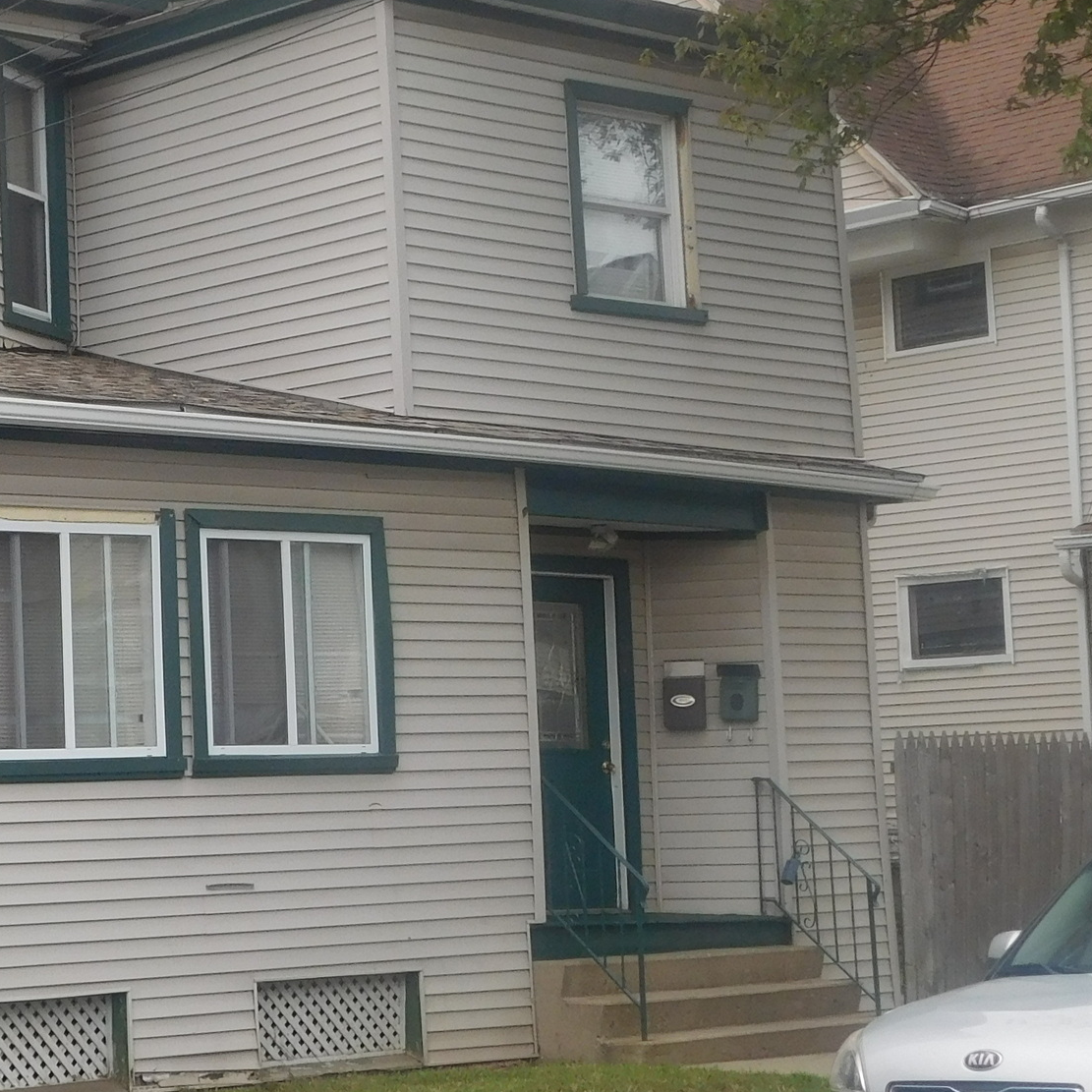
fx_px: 3141
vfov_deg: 19.7
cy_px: 410
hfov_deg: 19.3
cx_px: 65
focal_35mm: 88
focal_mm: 6.3
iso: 125
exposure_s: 1/320
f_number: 3.5
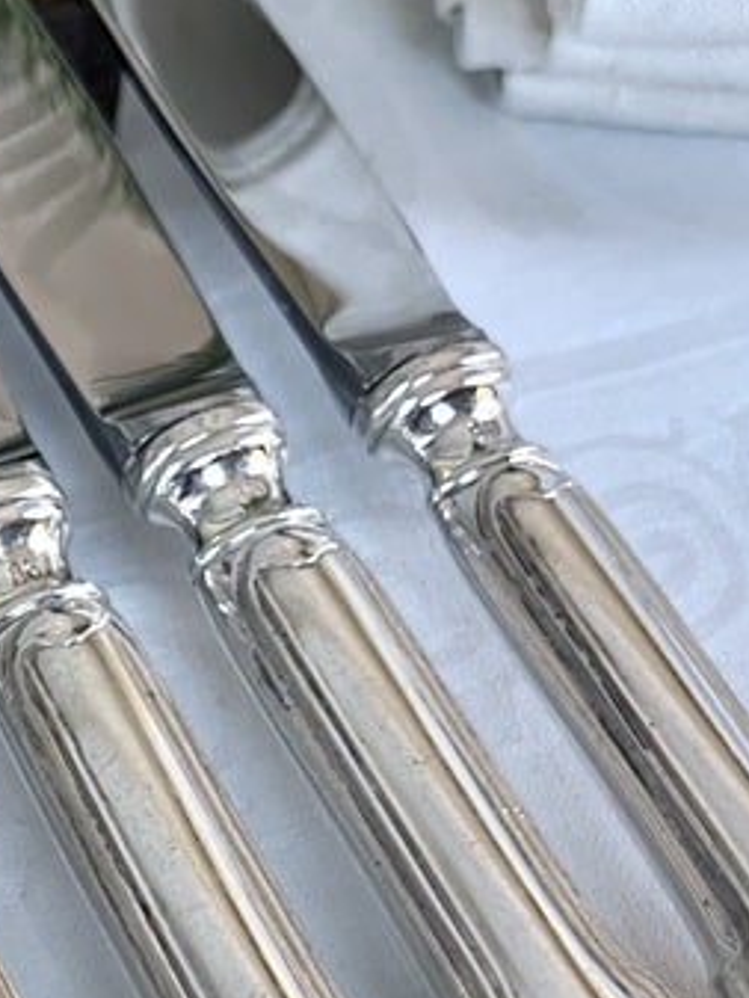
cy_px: 794
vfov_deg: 24.3
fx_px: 2278
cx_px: -281
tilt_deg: -54.1
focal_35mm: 79
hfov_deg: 17.3
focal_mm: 5.7
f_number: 1.5
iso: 320
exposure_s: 1/50
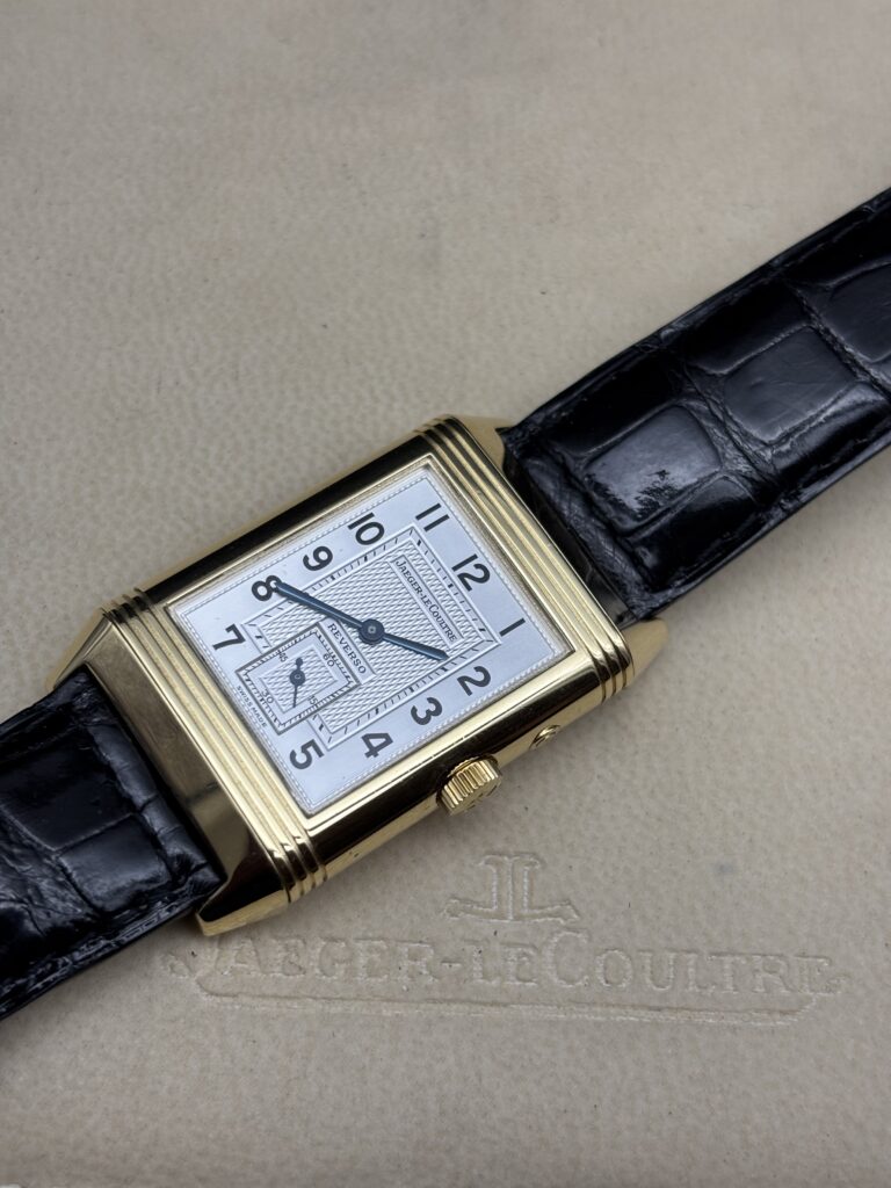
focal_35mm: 52
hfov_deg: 28.0
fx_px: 1785
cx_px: 446
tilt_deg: -66.0
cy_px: 594
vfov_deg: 36.8
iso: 32
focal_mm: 5.96
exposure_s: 1/100
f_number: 1.6
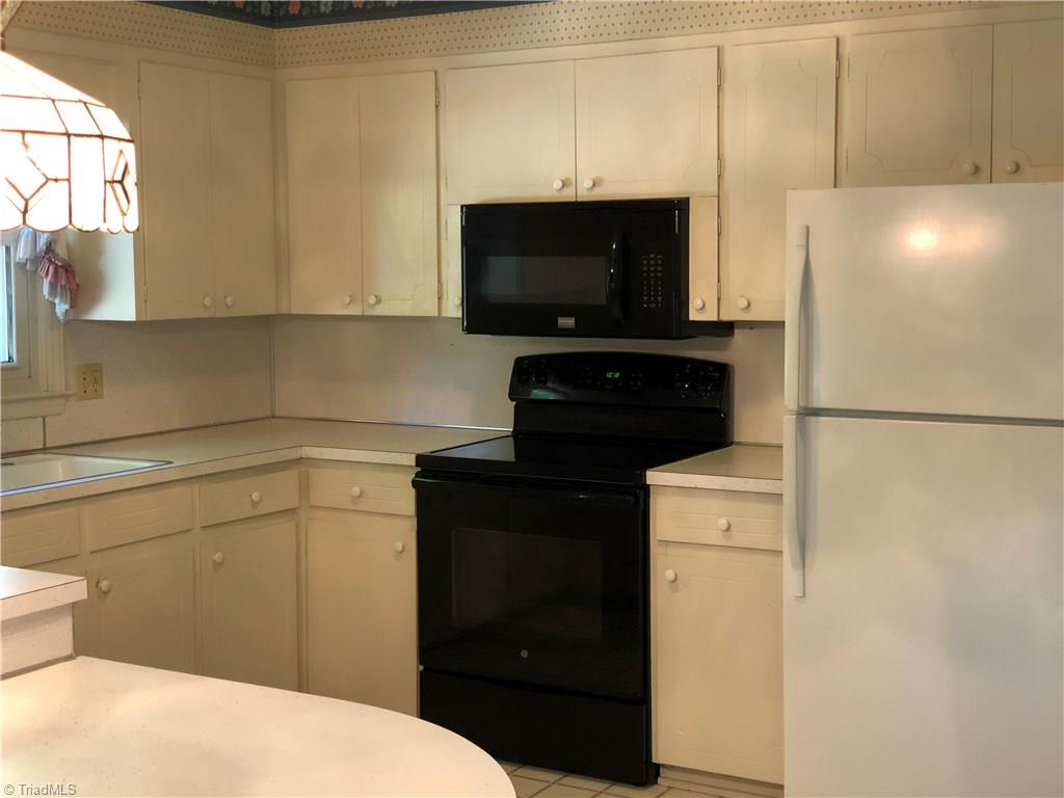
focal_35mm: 52
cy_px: 399
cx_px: 532
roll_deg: +0.7
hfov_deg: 36.8
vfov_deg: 28.0
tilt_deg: -5.5
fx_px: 1598
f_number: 2.4
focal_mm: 6
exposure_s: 1/24
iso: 125
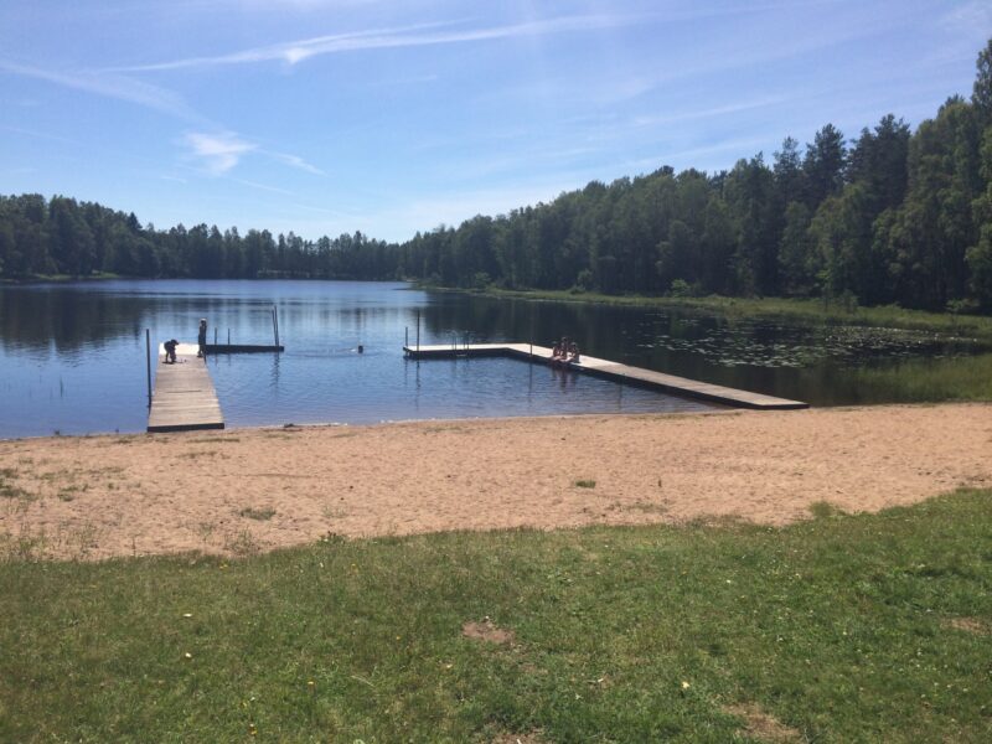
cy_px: 372
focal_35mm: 30
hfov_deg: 60.0
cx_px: 496
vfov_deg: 46.8
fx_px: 860
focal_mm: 4.12
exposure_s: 1/3731
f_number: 2.2
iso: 40
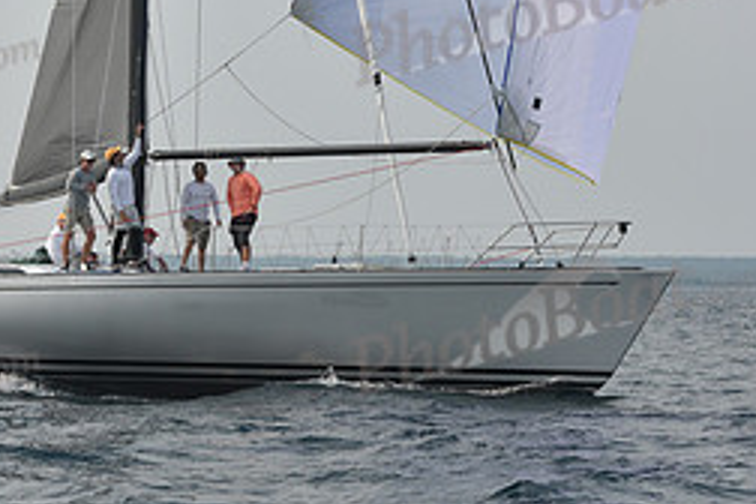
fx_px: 3381
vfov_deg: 8.5
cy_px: 206
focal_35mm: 161
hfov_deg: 12.7
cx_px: 198
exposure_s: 1/1250
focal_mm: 70
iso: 250
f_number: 8
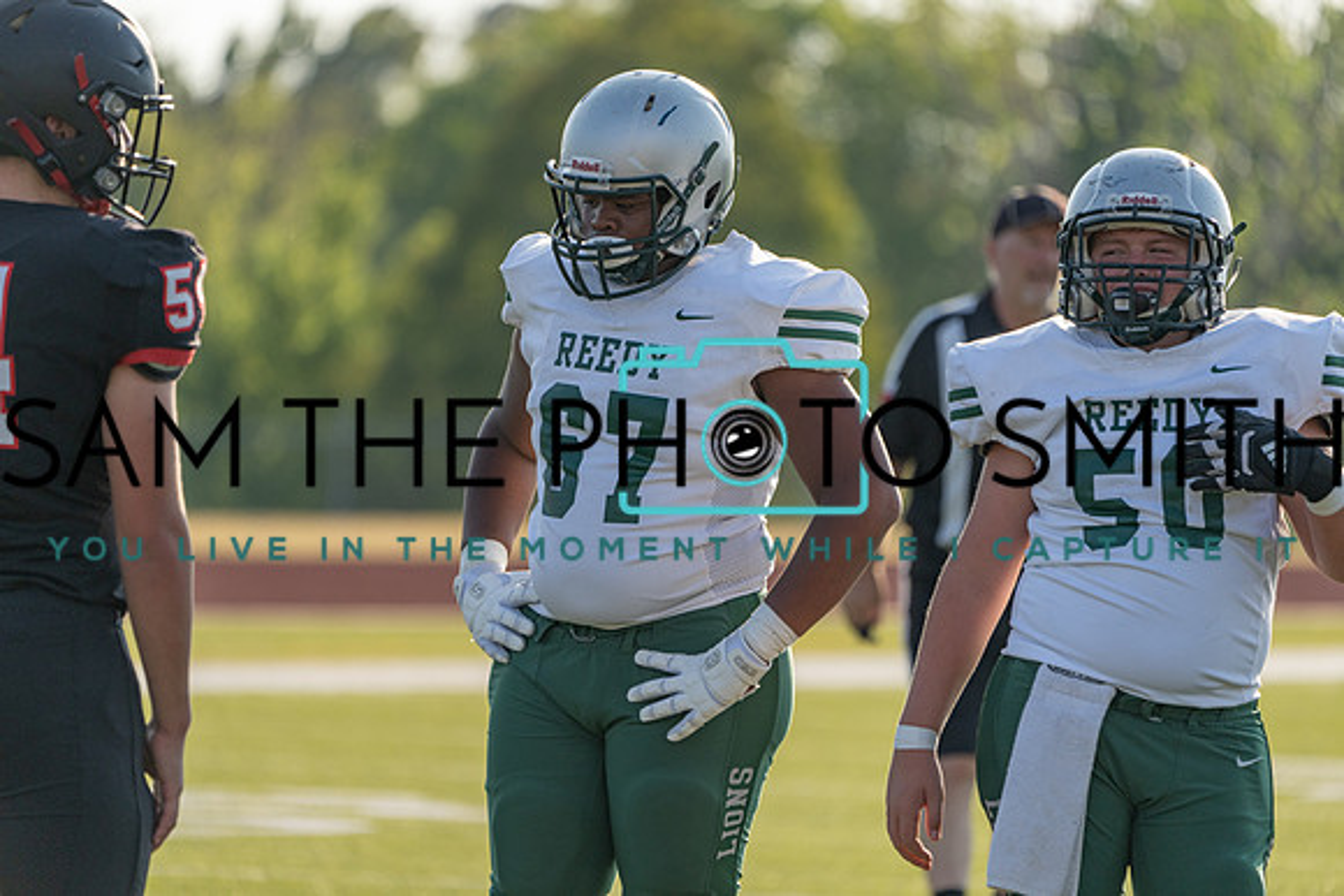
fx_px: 14936
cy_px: 448
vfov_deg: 3.4
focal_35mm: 400
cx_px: 672
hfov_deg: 5.2
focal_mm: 400
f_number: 5.6
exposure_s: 1/1250
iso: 400
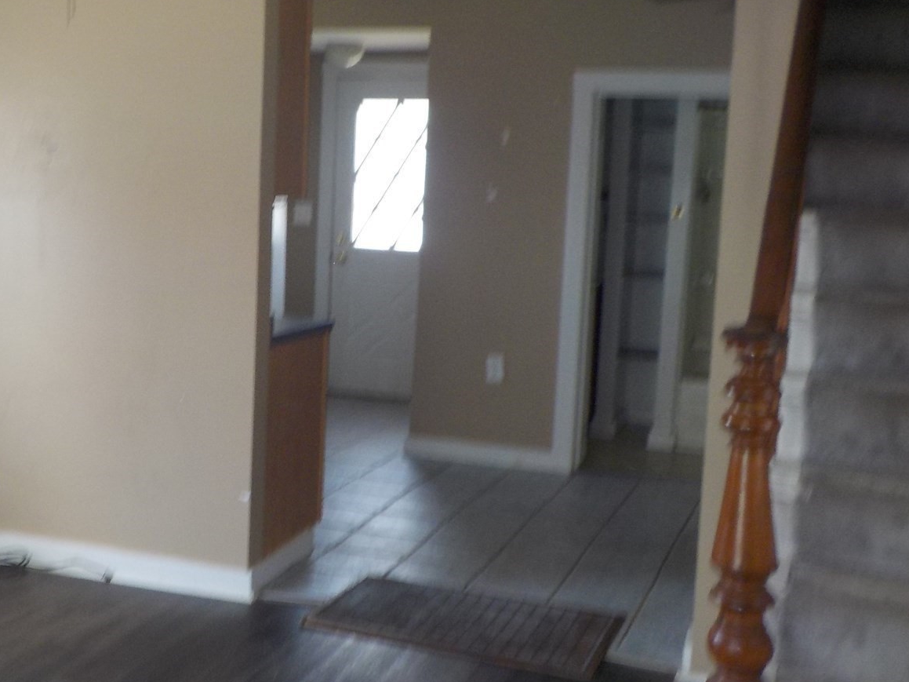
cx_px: 210
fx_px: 1392
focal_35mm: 53
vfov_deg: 27.5
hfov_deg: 35.3
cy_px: 315
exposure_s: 1/30
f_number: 3.3
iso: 140
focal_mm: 4.1
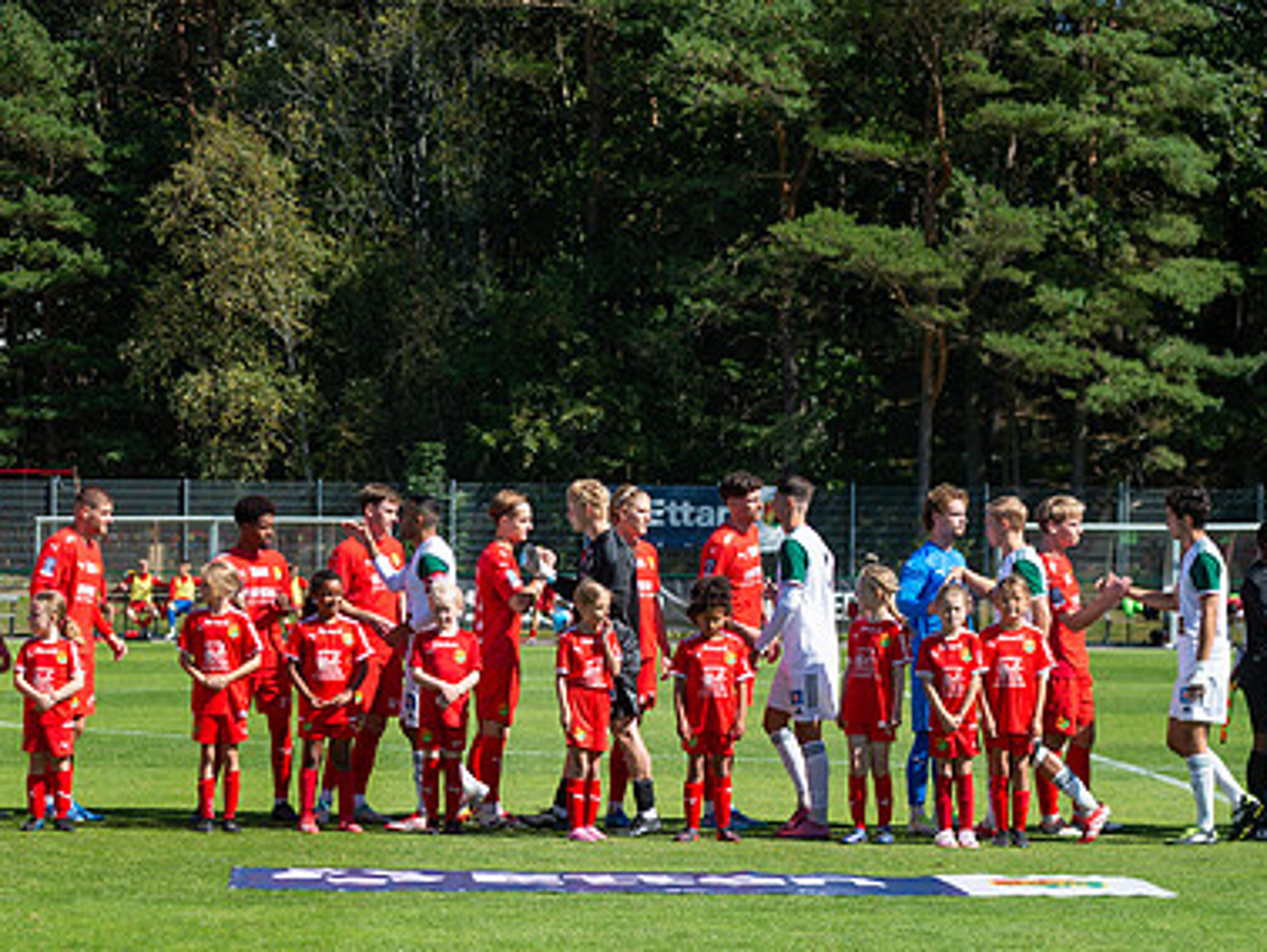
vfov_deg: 12.5
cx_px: 391
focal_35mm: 118
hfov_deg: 16.6
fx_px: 4322
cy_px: 721
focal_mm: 70
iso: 140
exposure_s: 1/2000
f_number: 4
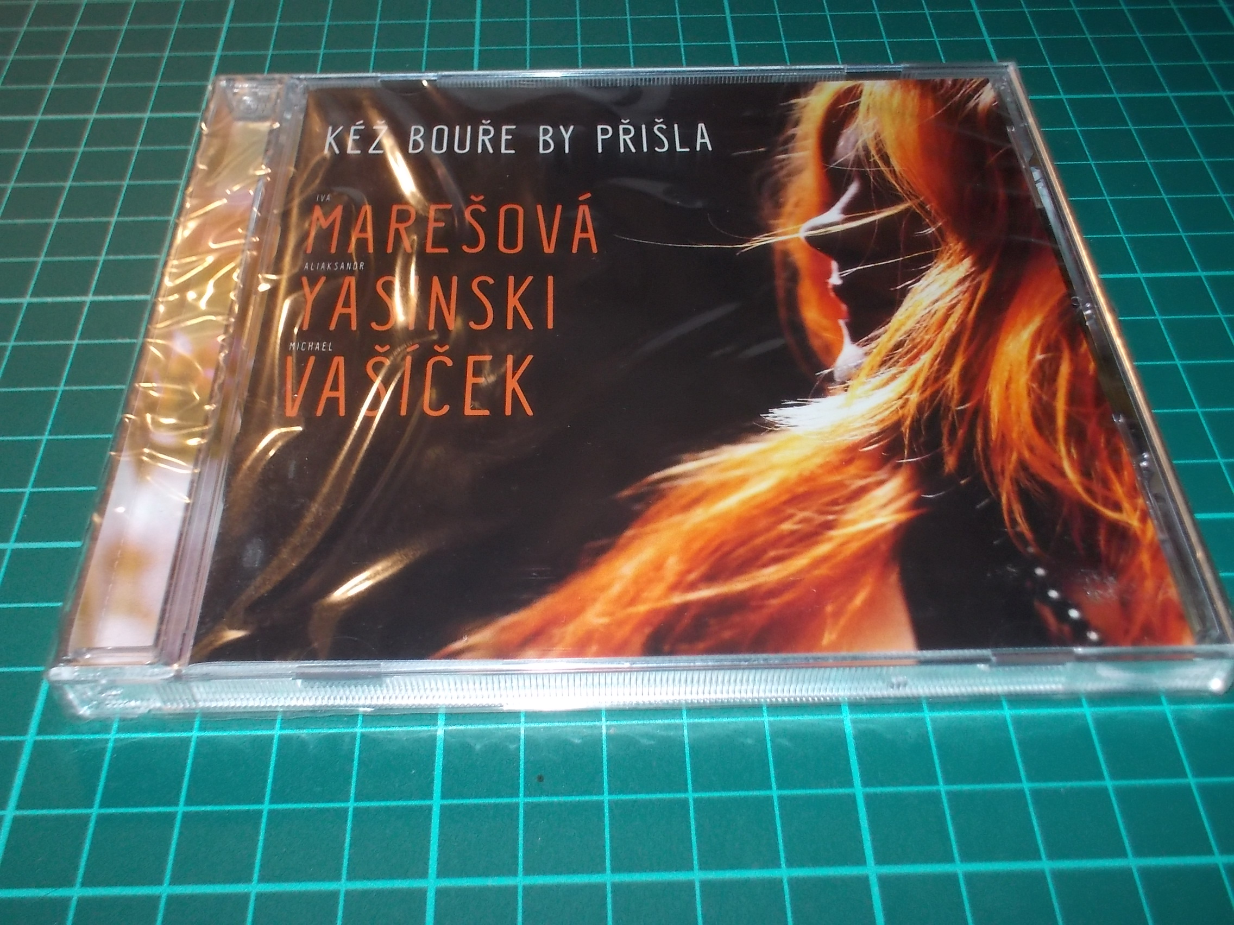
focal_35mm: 37
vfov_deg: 38.7
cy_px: 462
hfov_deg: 50.1
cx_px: 617
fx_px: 1319
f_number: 3.7
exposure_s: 1/30
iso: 200
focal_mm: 5.2
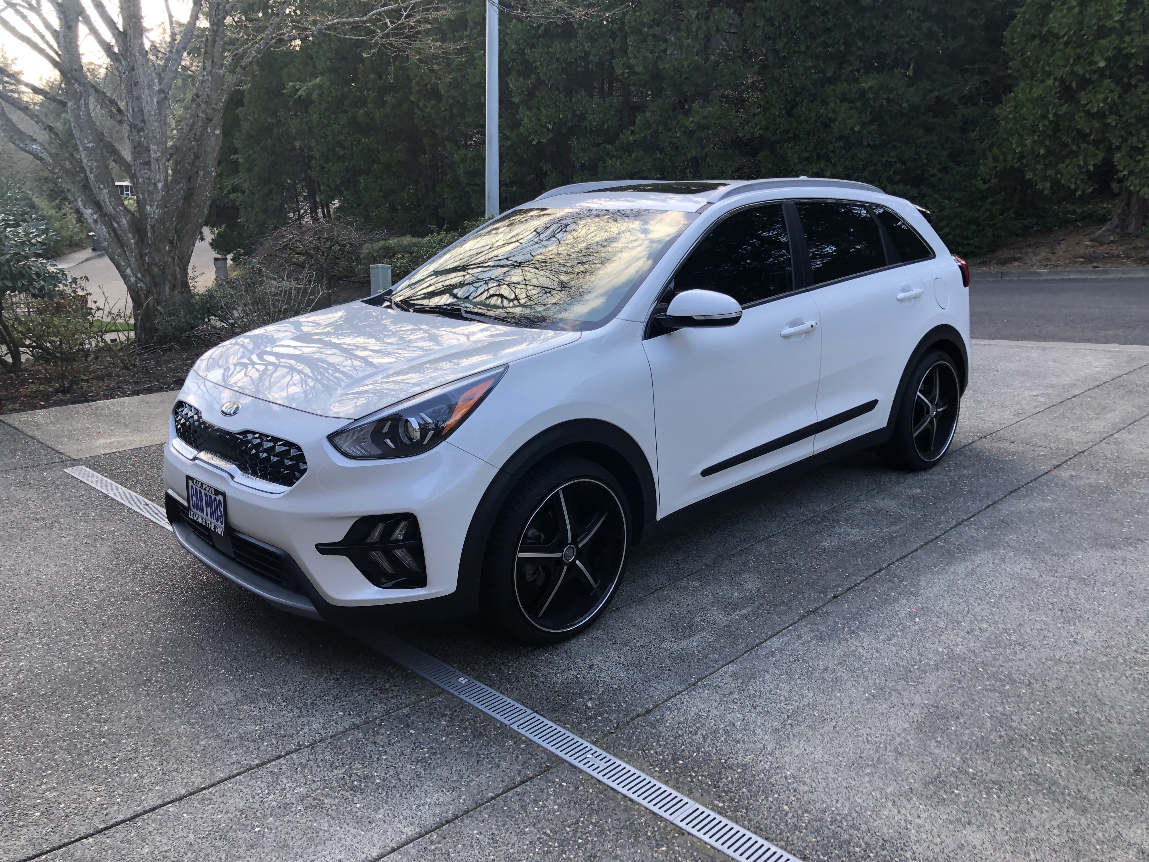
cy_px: 431
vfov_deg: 49.7
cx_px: 574
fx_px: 929
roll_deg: +0.0
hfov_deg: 63.4
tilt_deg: -15.0
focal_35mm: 28
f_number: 1.8
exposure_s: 1/120
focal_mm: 4
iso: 25
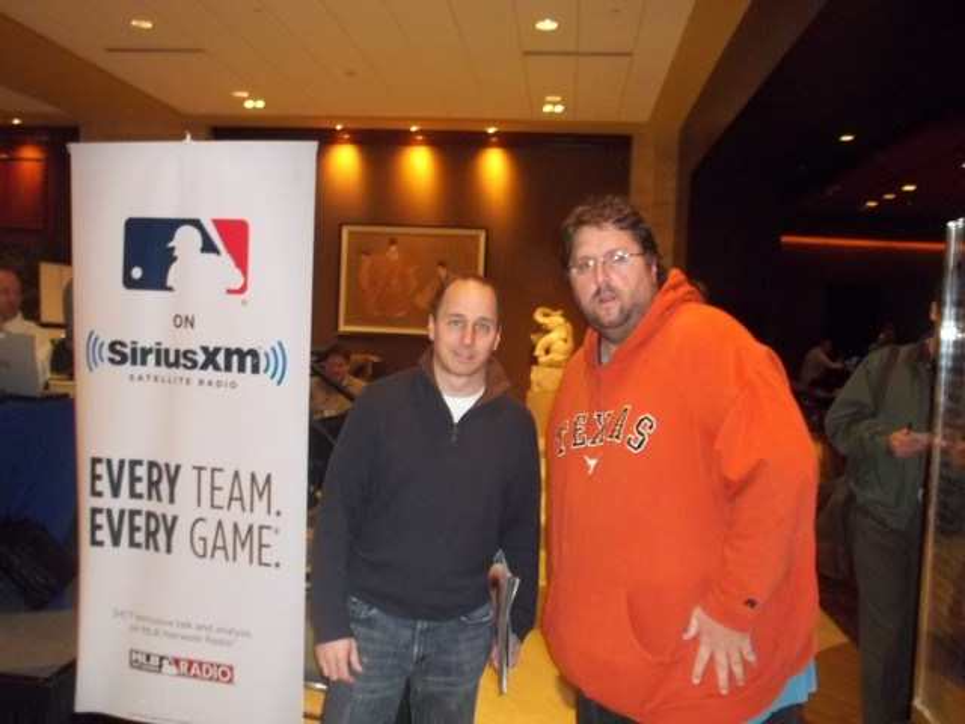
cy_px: 362
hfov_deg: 55.4
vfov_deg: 42.9
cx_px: 482
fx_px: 920
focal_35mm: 33
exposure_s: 1/30
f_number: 3.3
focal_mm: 5.9
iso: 320
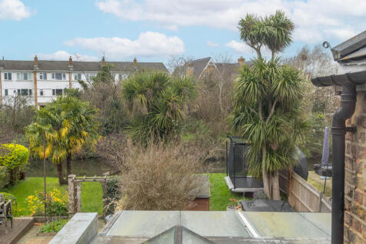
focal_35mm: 34
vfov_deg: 38.9
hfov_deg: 55.8
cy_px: 122
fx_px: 346
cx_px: 183
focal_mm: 22.9
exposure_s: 1/125
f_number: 6.4
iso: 400
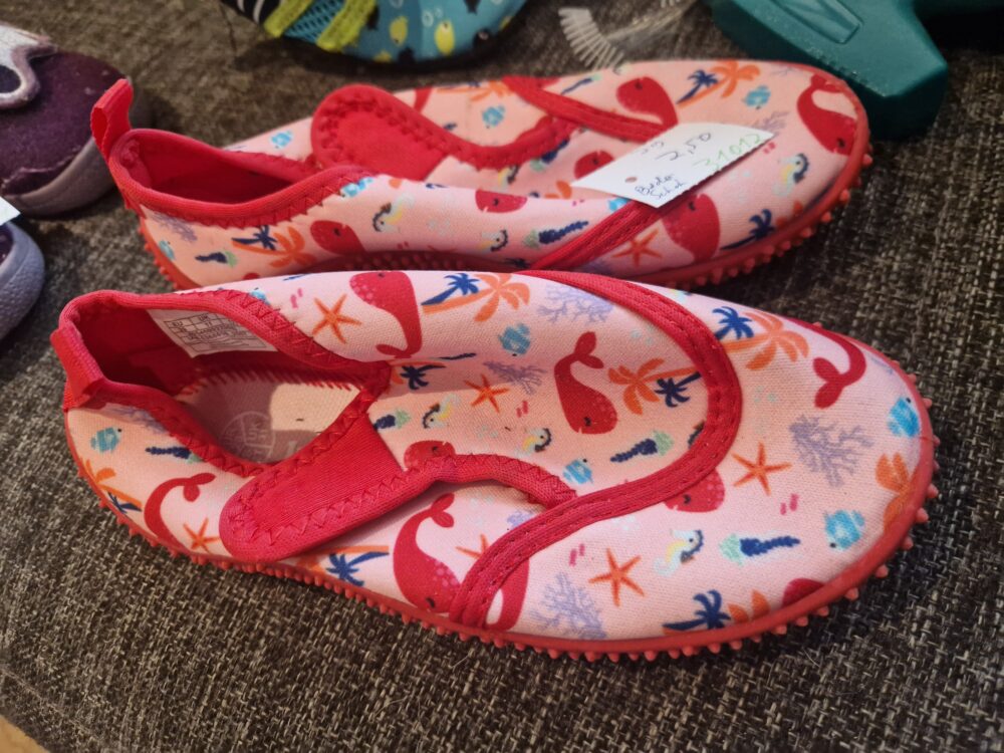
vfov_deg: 58.9
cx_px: 502
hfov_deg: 73.9
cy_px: 376
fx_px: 667
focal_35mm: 23
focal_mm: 5.4
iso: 400
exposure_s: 1/100
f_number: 1.8
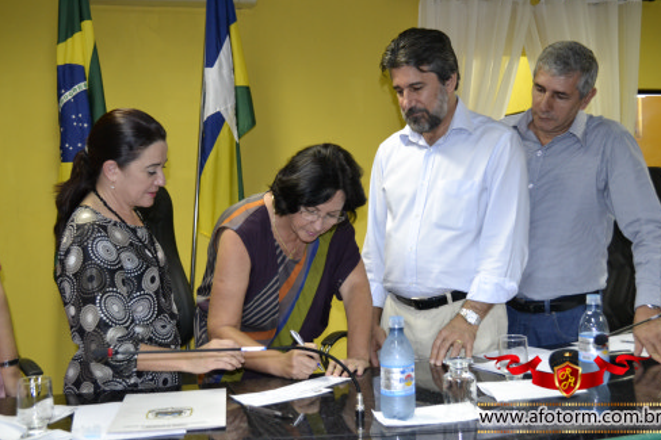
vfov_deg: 31.2
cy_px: 220
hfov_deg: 45.4
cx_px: 336
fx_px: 789
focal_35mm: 43
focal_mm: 28
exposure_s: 1/60
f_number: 4.5
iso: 2000
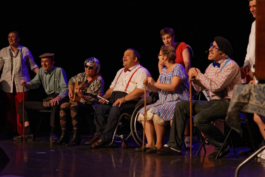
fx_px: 574
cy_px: 88
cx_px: 132
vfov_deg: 17.5
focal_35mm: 78
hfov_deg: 26.0
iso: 6400
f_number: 4
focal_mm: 78
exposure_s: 1/800
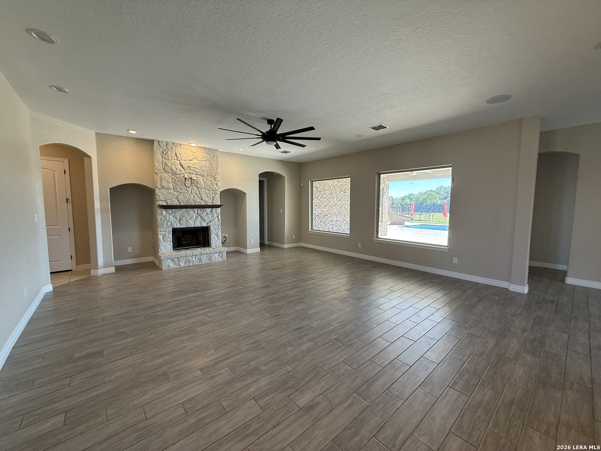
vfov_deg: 85.7
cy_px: 226
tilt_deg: -4.6
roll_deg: -0.4
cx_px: 300
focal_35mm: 14
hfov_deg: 102.1
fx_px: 243
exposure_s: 1/120
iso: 125
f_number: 2.2
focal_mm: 2.22
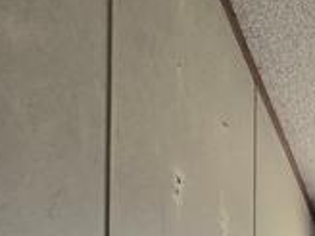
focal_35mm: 81
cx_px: 816
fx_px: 737
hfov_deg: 13.7
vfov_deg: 15.7
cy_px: 420
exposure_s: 1/60
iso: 160
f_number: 2.2
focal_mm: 2.2
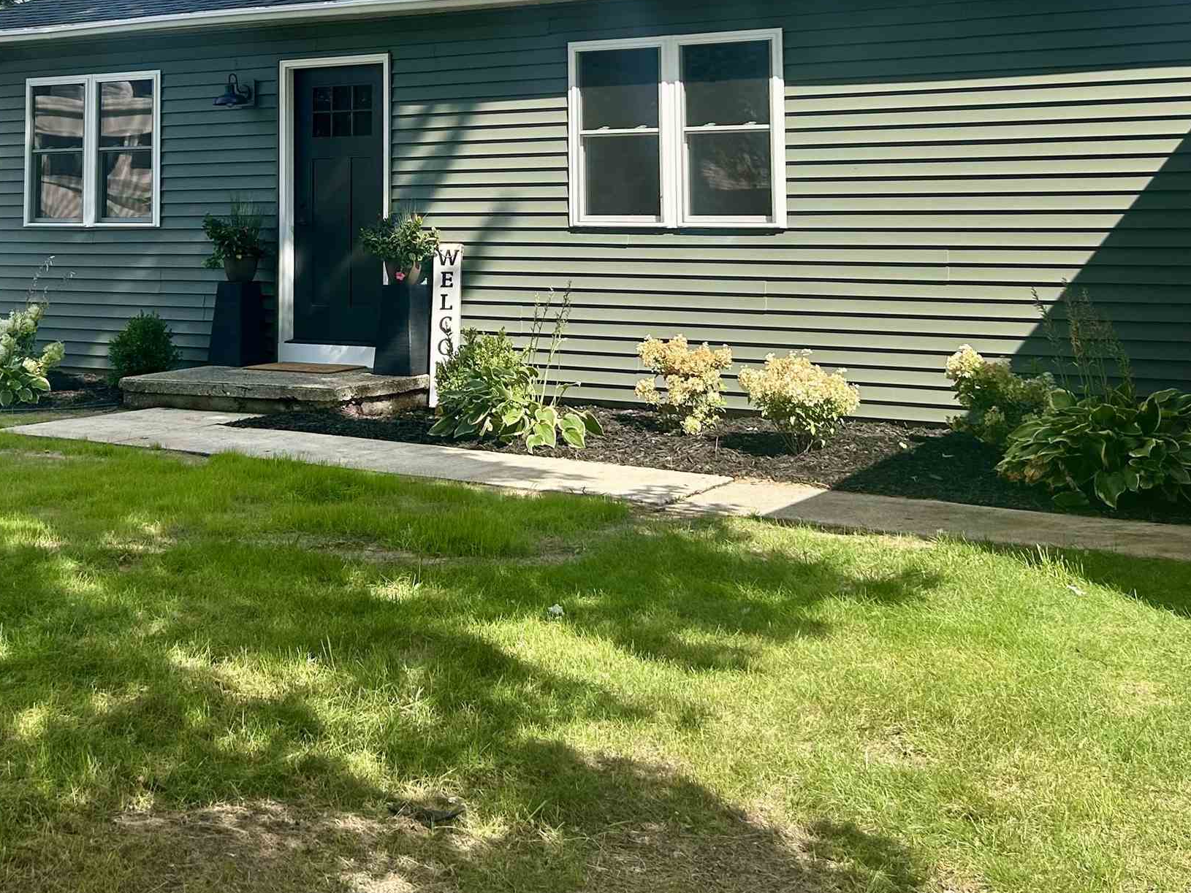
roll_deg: +0.7
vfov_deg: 28.6
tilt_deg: +4.6
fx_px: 1686
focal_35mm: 49
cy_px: 98
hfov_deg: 38.7
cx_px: 470
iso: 50
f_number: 1.5
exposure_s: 1/2457
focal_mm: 5.7
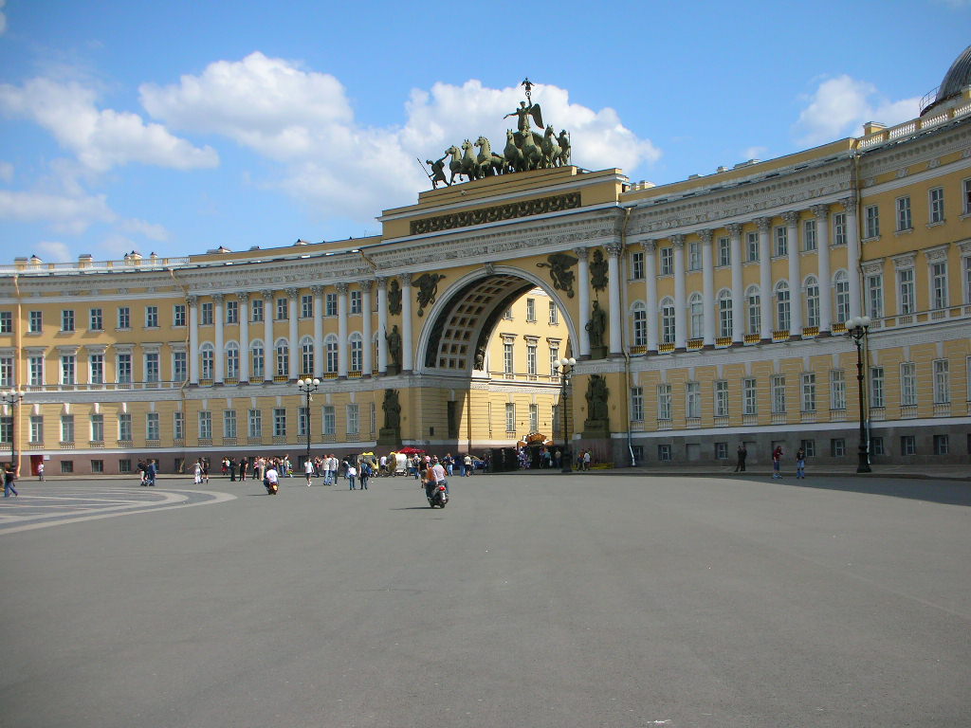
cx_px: 486
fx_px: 1290
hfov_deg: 41.2
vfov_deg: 31.5
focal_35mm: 46
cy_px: 364
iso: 50
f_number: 9.9
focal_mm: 7.7
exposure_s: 1/124
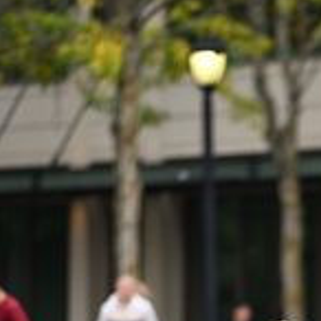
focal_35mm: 639
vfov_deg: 2.7
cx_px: 384
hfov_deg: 2.7
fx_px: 6704
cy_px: 389
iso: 640
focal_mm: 200
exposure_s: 1/2000
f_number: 2.8
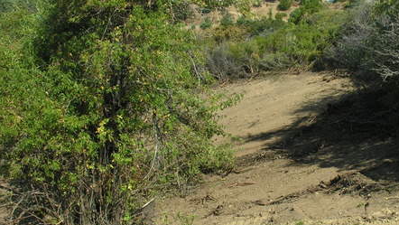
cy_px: 148
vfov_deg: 17.5
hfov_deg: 30.0
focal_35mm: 69
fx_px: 730
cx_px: 302
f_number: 5.6
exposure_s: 1/213
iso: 50
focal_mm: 8.9
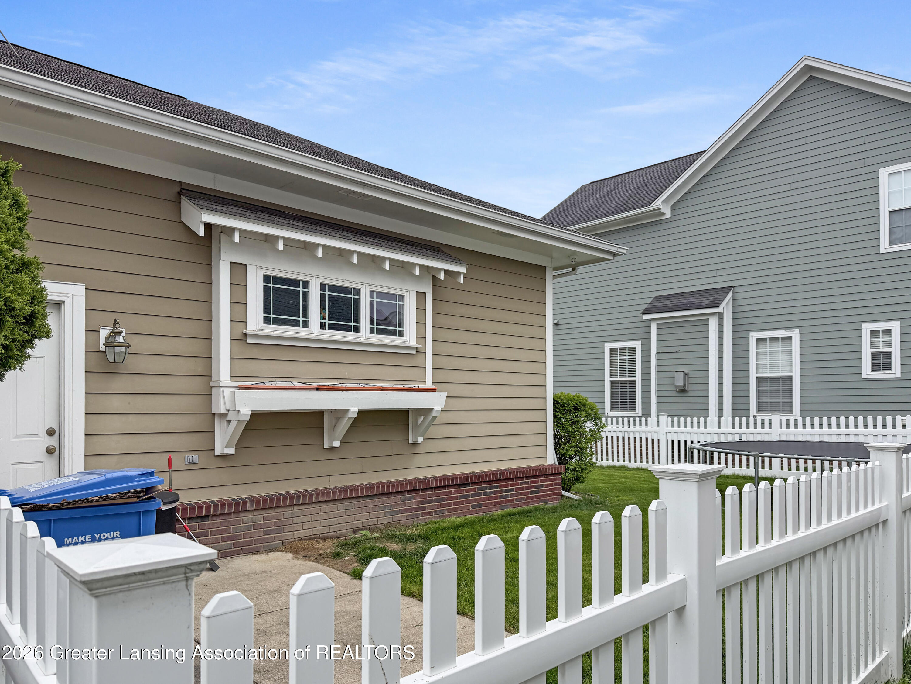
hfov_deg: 71.6
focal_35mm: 24
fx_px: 632
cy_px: 342
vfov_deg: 56.8
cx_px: 456
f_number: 1.78
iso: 80
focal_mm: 6.76
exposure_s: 1/1437
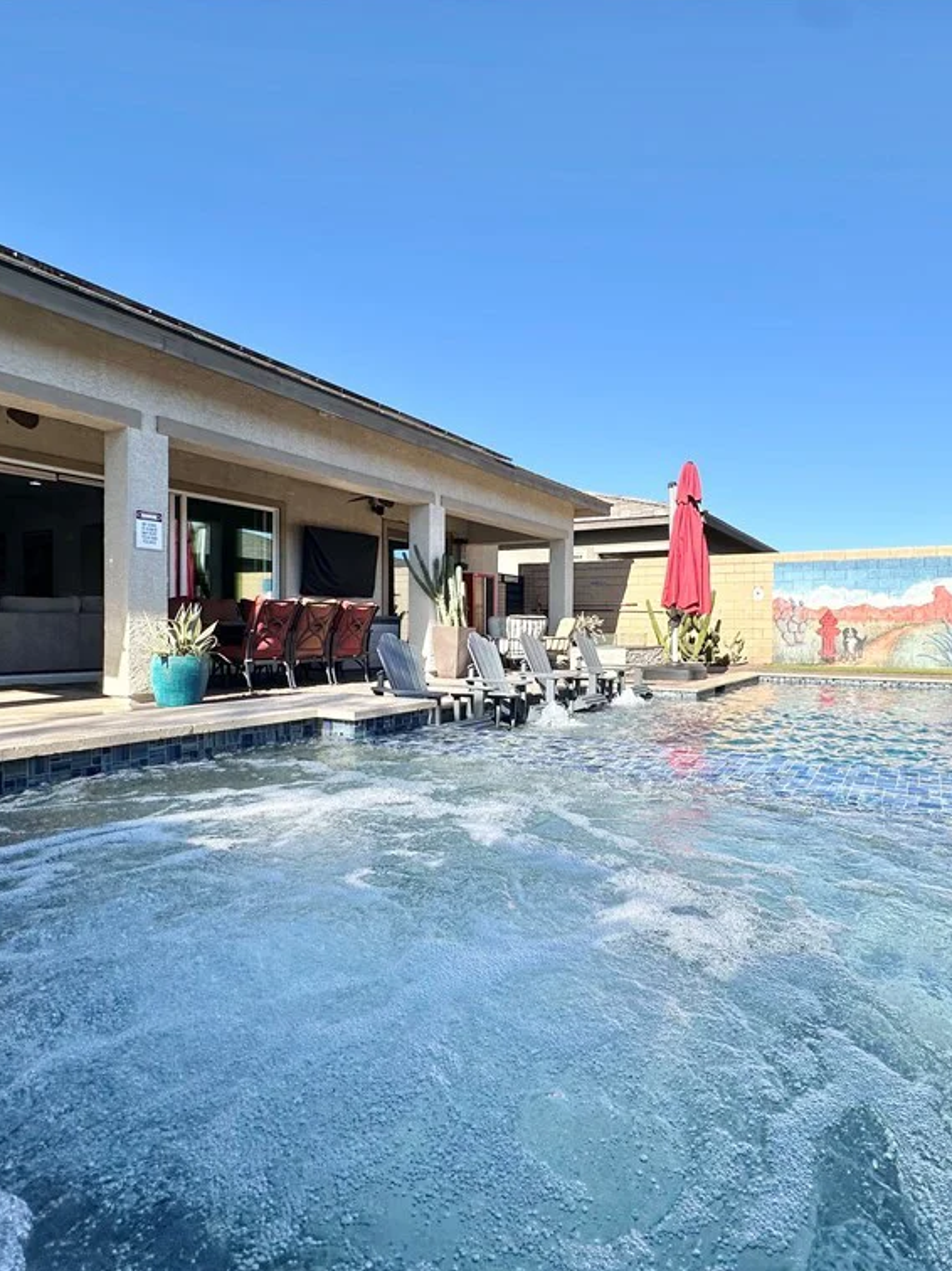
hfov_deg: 68.3
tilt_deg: -0.5
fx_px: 697
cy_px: 640
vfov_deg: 84.7
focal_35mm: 19
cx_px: 550
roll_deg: -1.0
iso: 50
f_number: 2.2
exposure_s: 1/1689
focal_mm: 2.22
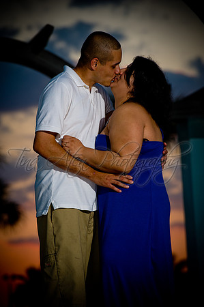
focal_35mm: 200
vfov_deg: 10.3
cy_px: 154
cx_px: 102
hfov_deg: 6.9
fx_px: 1704
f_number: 5.6
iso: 200
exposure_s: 1/200
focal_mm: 200
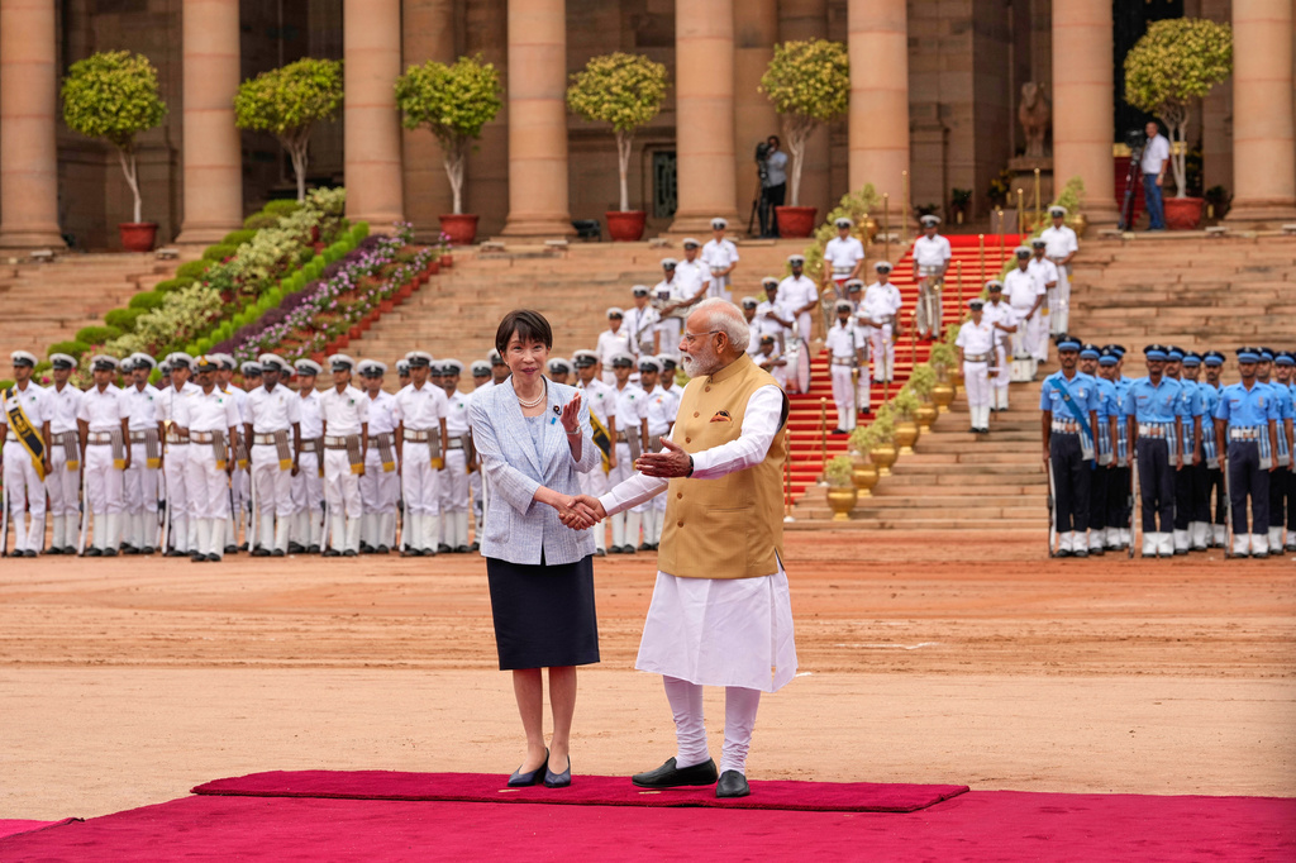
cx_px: 648
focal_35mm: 129
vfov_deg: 10.6
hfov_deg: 15.9
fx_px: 4642
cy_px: 432
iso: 500
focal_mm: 129
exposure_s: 1/1600
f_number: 6.3
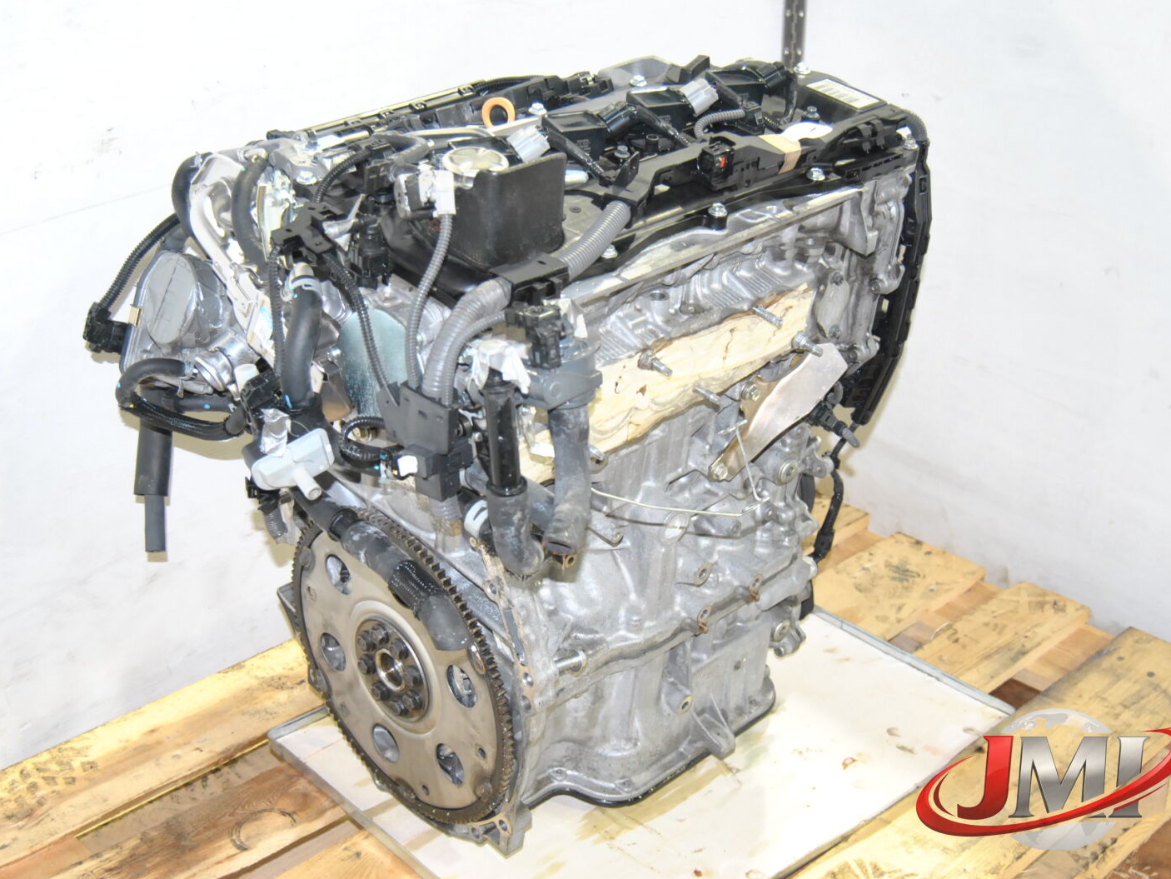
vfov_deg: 31.5
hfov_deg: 41.2
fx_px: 1556
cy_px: 434
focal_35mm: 46
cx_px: 563
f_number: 5
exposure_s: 1/60
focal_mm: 28
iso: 800
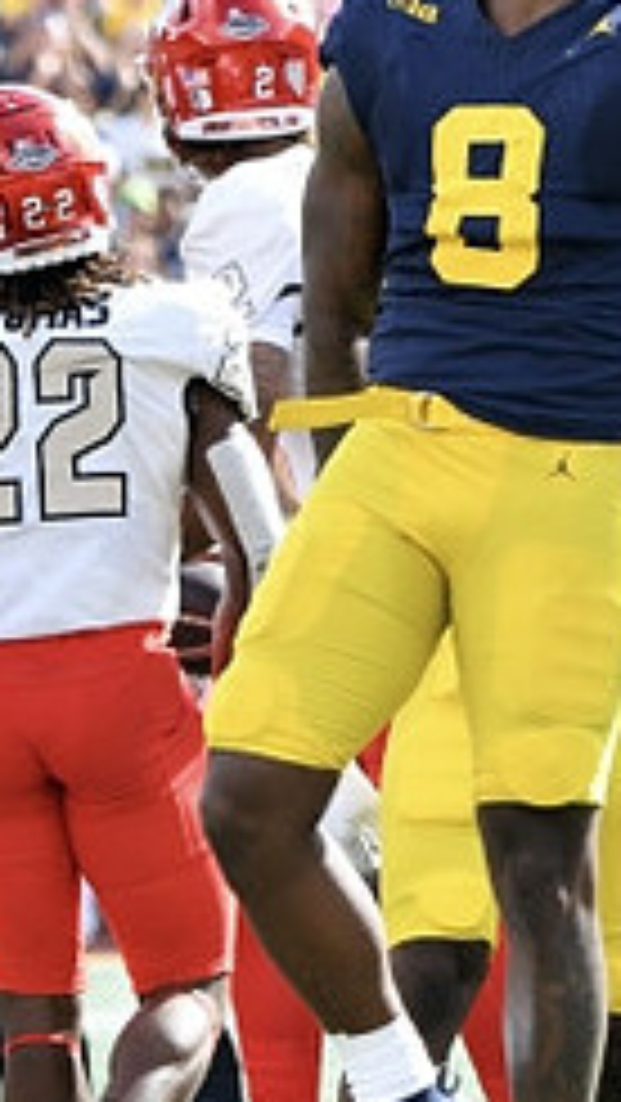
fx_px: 22868
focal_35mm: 782
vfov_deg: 2.8
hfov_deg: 1.6
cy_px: 598
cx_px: 432
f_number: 5.3
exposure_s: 1/1000
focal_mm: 210
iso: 640
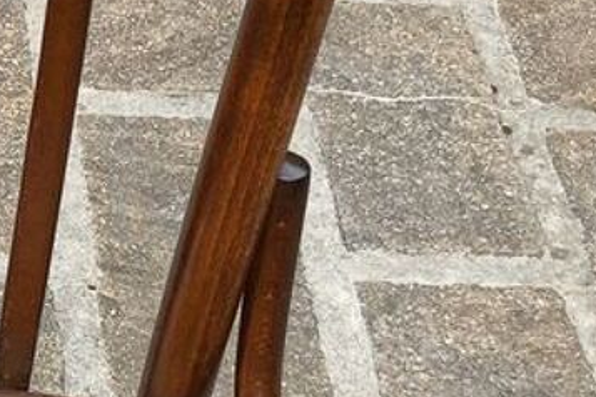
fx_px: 1738
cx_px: -82
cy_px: 555
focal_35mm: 105
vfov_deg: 12.5
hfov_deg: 18.6
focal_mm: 4
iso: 20
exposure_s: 1/123
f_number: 1.8
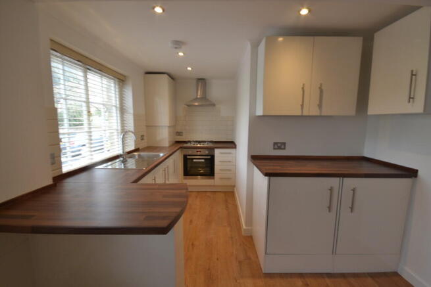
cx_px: 216
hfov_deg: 100.4
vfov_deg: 77.4
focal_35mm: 15
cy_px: 144
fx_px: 180
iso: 400
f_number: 11
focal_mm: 10
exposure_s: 1/10
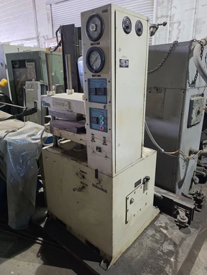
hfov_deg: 56.9
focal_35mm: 24
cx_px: 106
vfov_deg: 71.5
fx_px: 191
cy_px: 135
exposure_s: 1/120
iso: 400
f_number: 1.4
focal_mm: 6.5
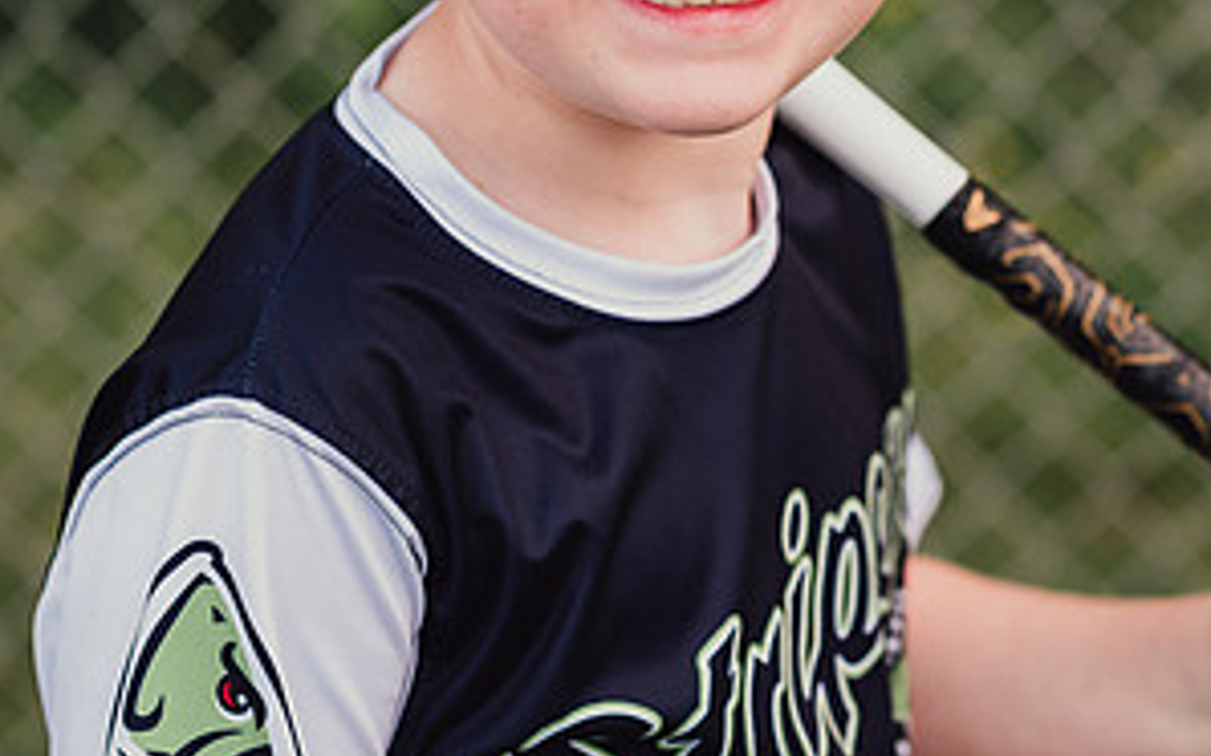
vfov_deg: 10.0
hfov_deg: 16.0
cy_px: 167
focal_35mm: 131
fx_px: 4322
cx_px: 606
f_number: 3.2
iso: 200
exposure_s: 1/320
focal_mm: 85
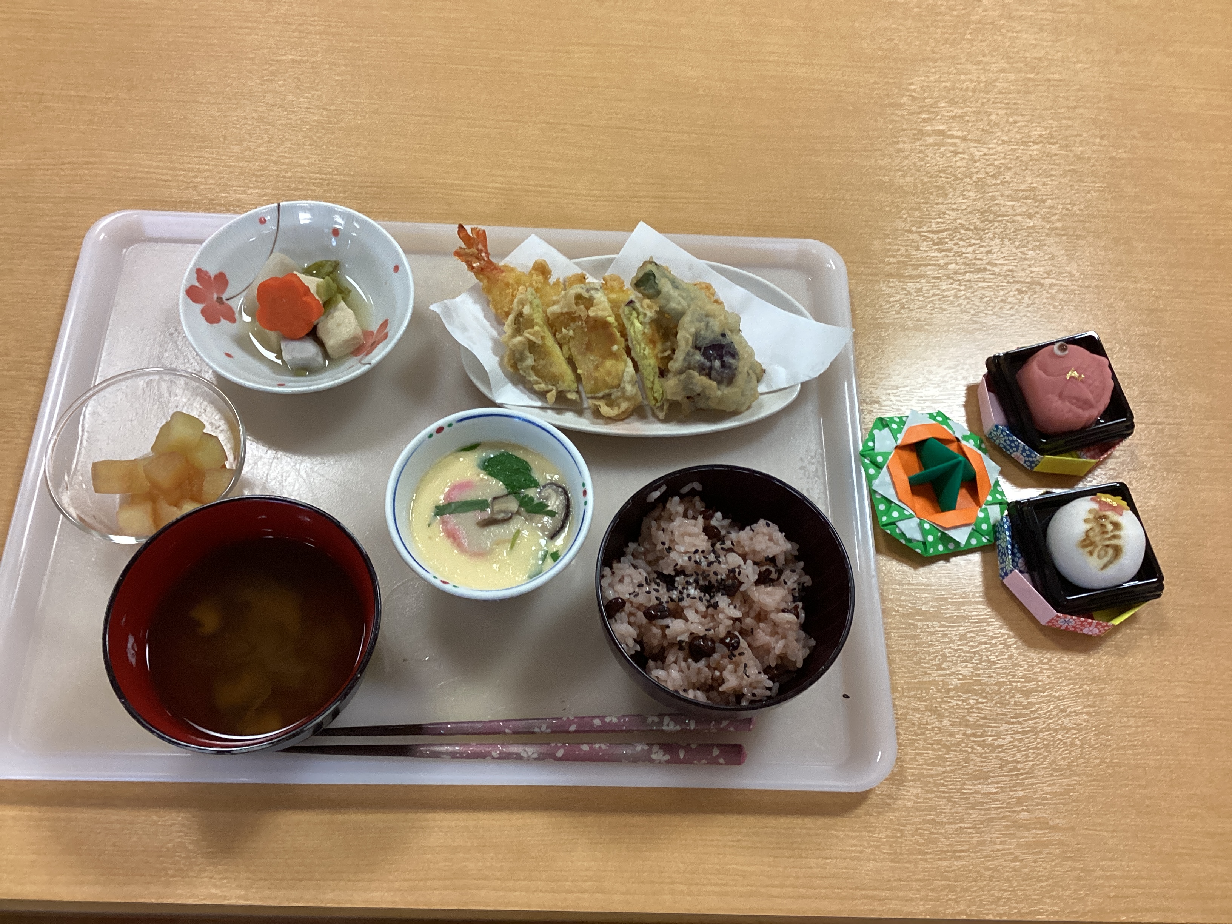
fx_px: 1103
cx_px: 616
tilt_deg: -63.4
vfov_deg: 45.4
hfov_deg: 58.4
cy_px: 462
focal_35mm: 31
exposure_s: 1/50
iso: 200
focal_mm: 3.3
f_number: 2.4
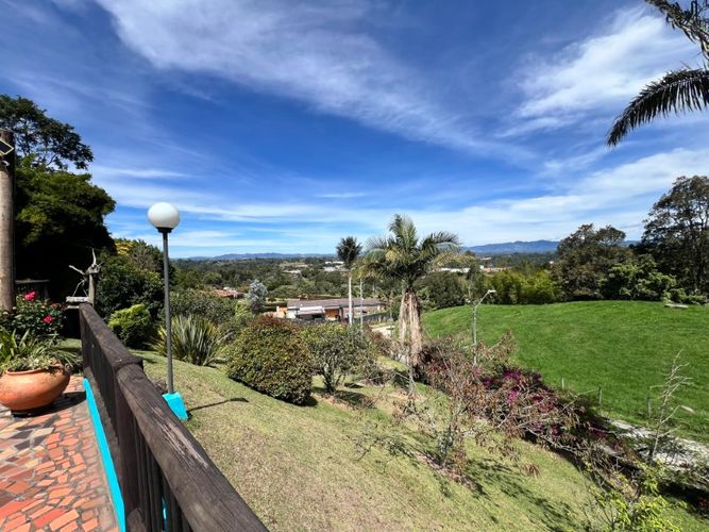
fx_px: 266
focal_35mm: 13
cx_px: 354
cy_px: 266
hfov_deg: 106.2
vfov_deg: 89.9
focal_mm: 1.57
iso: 32
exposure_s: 1/1783
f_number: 1.8
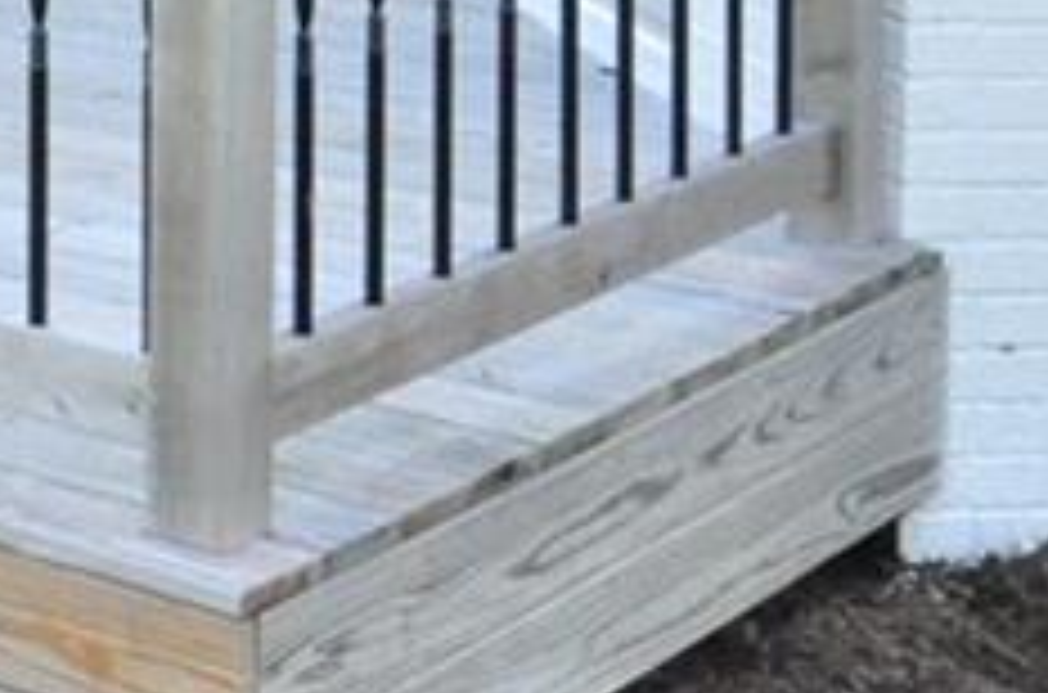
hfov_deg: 16.8
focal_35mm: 112
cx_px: -454
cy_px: -682
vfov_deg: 11.1
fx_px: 3257
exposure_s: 1/400
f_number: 10
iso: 3200
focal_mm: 17
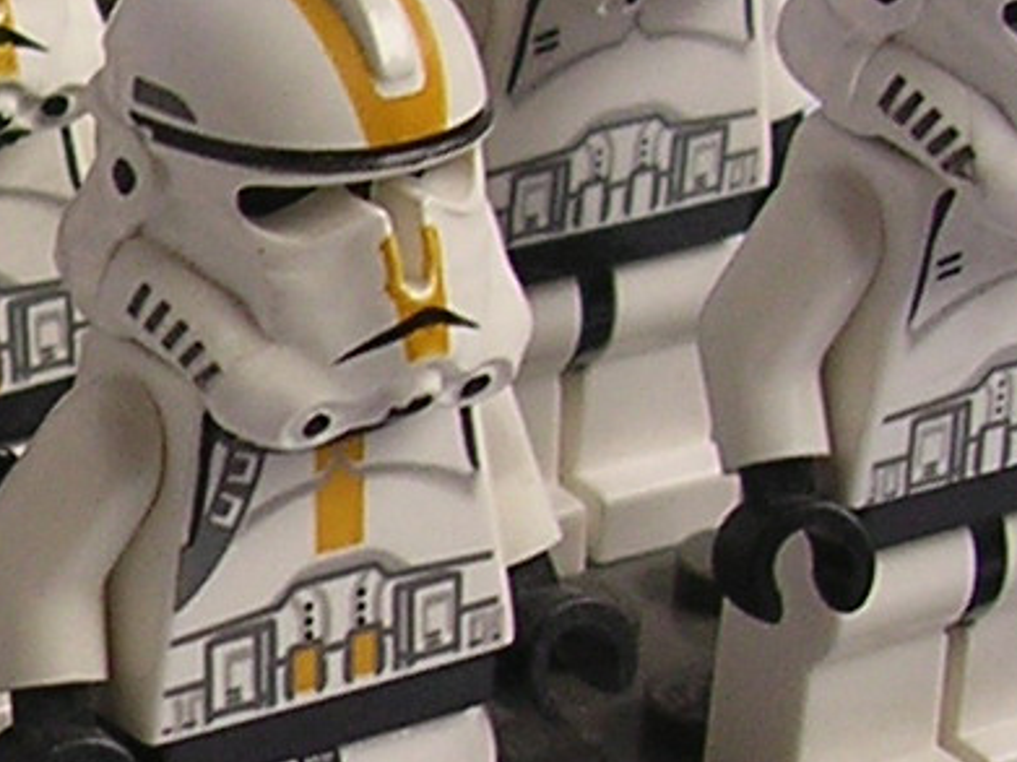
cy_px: 762
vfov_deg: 7.4
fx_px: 5845
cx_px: -692
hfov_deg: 9.5
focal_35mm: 199
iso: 100
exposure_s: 1/54.9
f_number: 2.8
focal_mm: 5.8
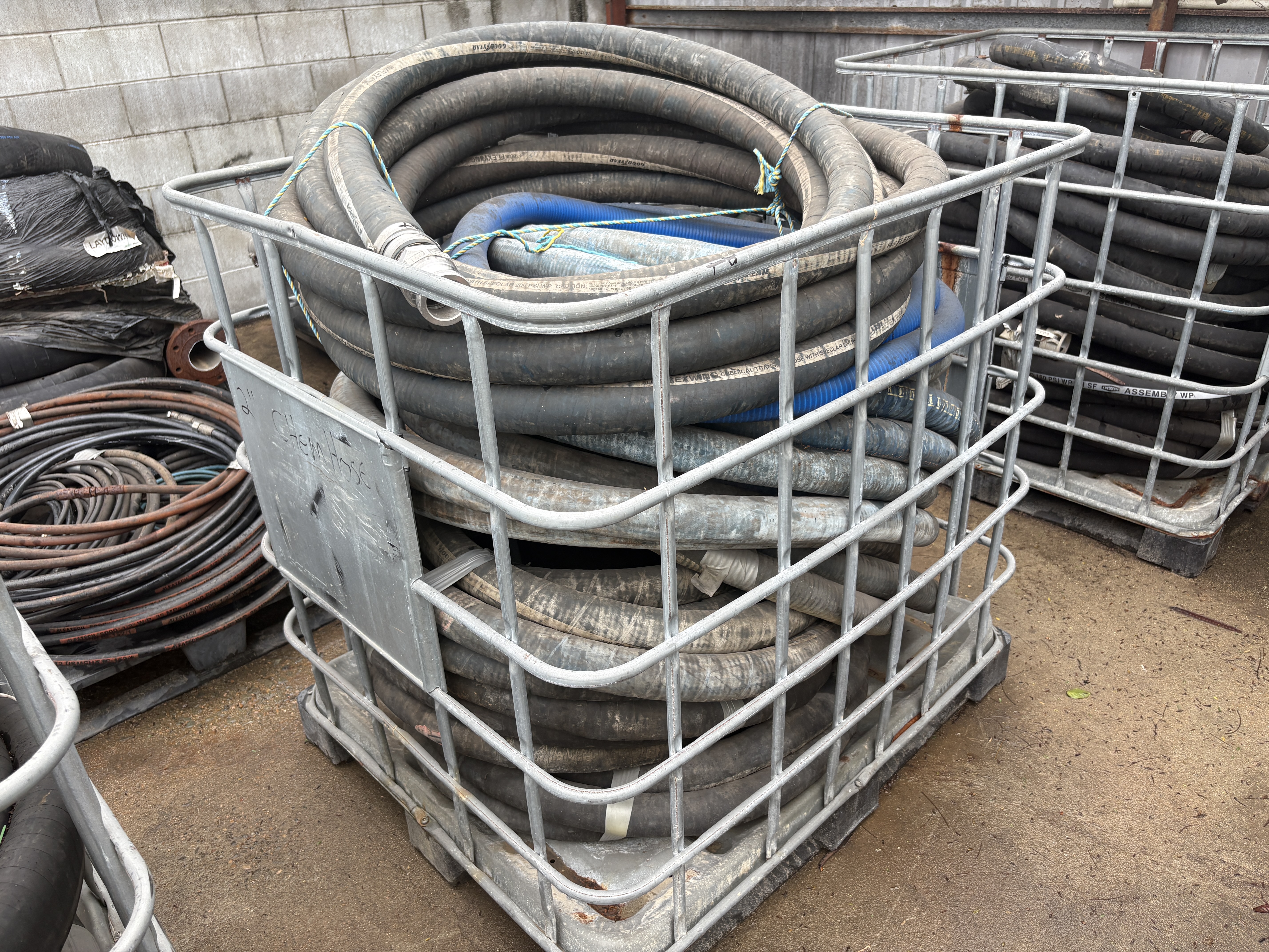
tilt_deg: -26.9
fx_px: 953
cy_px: 476
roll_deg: +3.3
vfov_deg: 53.1
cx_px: 634
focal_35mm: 26
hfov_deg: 67.3
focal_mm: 5.96
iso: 50
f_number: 1.6
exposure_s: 1/336
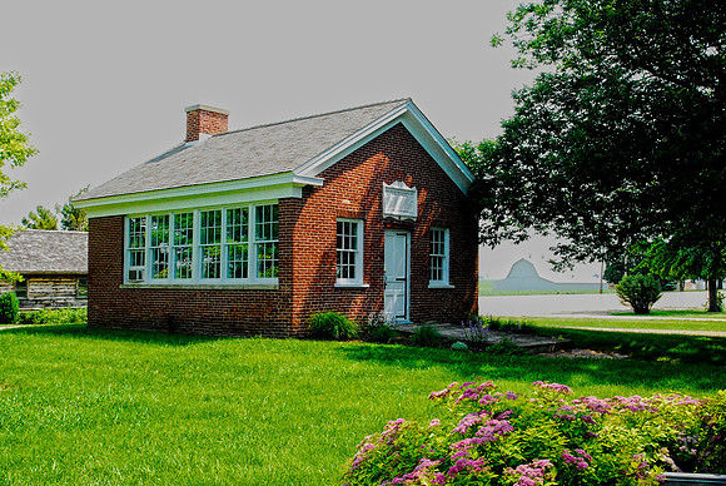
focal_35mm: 63
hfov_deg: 31.9
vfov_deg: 21.6
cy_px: 243
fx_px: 1272
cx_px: 363
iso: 1400
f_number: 14
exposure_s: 1/160
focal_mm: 42
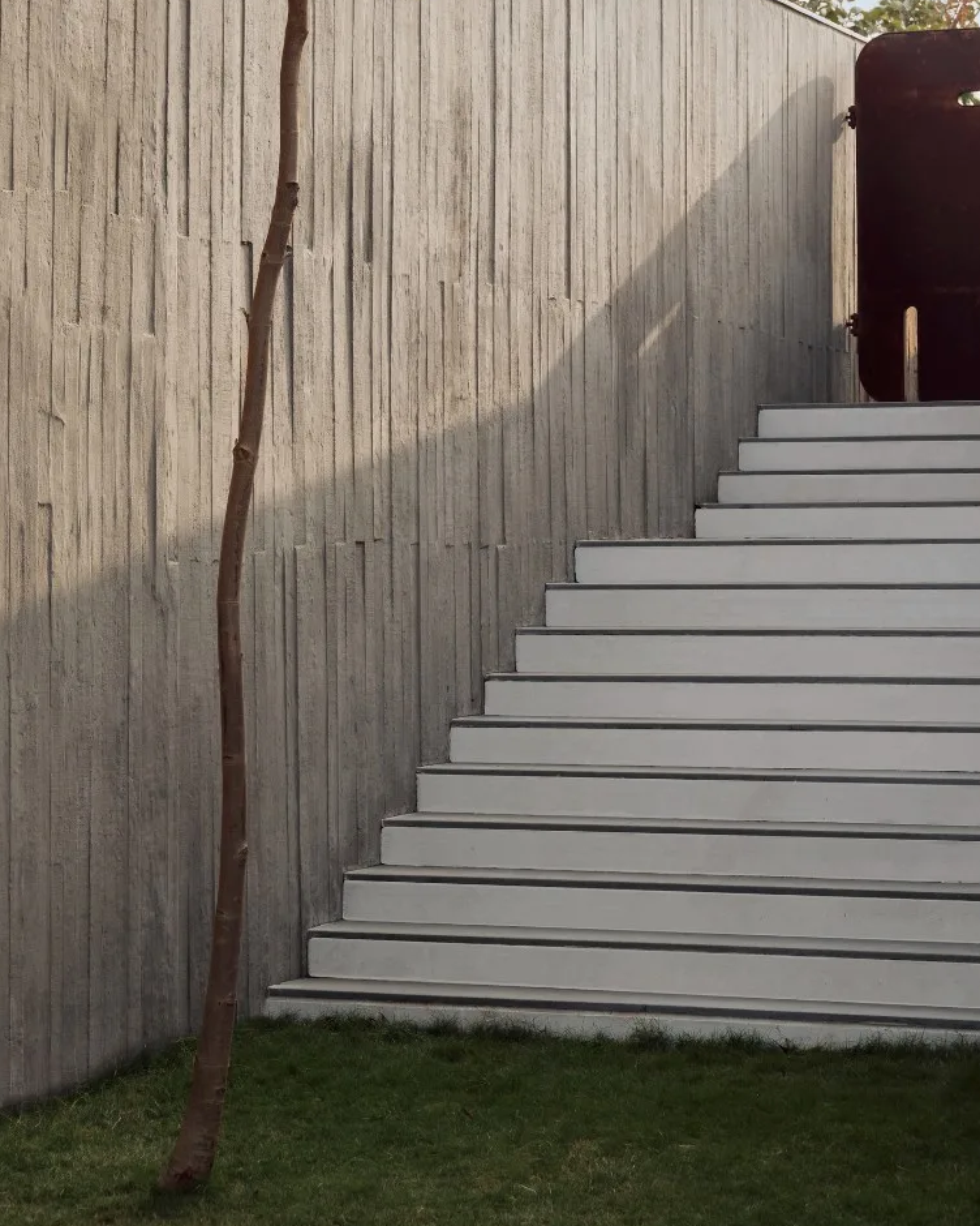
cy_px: 233
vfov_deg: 20.8
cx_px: 506
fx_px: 3299
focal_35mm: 91
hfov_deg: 16.9
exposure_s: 1/25
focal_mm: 57
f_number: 8
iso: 64
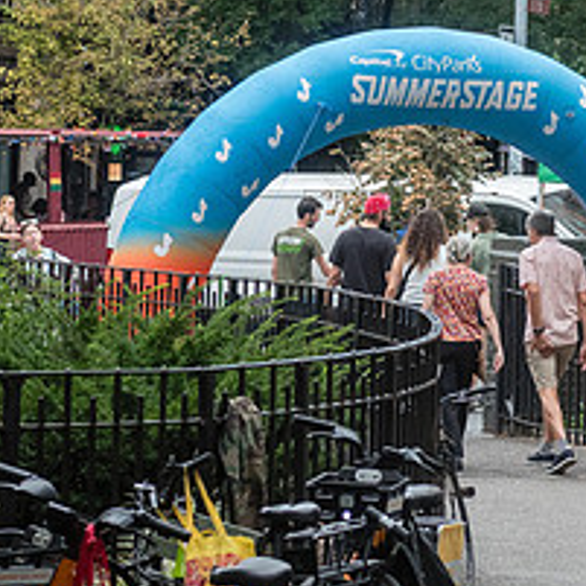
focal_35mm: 226
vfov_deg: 7.7
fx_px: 4328
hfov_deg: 7.7
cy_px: 168
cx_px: 443
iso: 2000
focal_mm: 80
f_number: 5
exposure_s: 1/1600
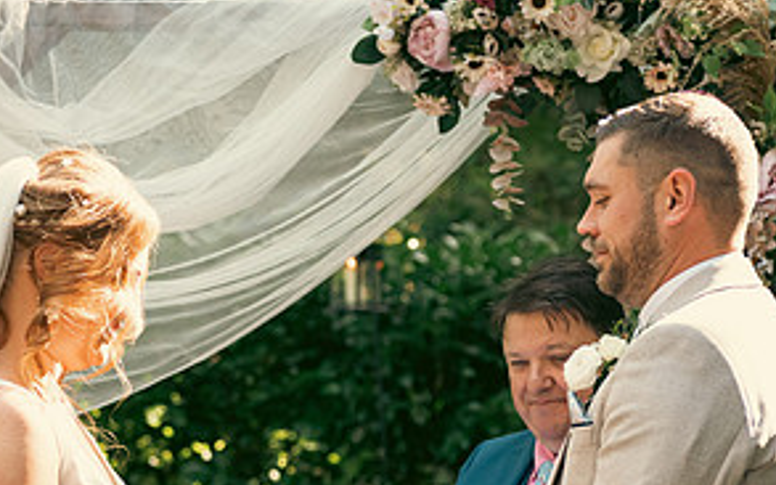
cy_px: 431
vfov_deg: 10.4
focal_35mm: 125
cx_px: 347
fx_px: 2643
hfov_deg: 16.7
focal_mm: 62
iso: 320
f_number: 3.5
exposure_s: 1/160
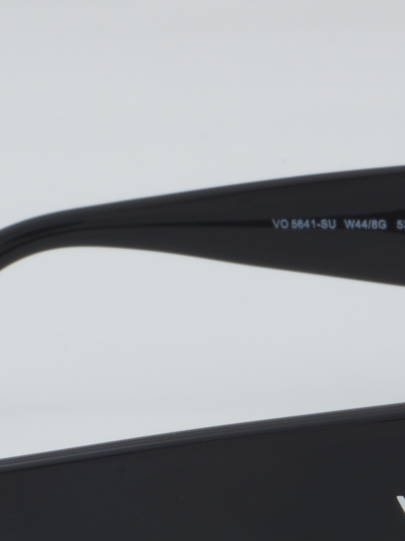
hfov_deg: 8.1
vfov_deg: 10.8
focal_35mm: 183
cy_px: 433
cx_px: 165
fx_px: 2855
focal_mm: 50
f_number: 32
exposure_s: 1/3
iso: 100
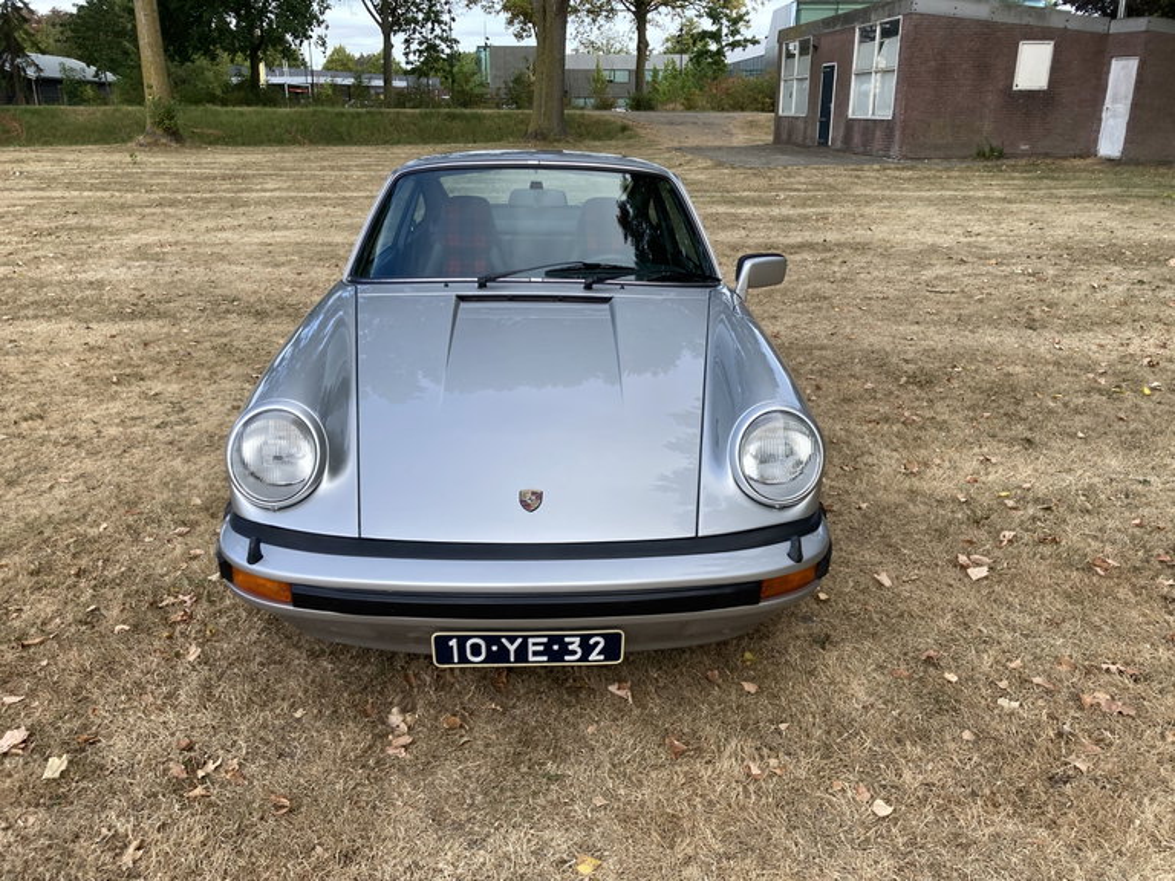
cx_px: 588
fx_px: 950
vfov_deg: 49.7
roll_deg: -0.8
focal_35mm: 28
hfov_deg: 63.4
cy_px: 440
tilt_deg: -19.0
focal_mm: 3.99
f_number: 1.8
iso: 20
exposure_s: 1/578
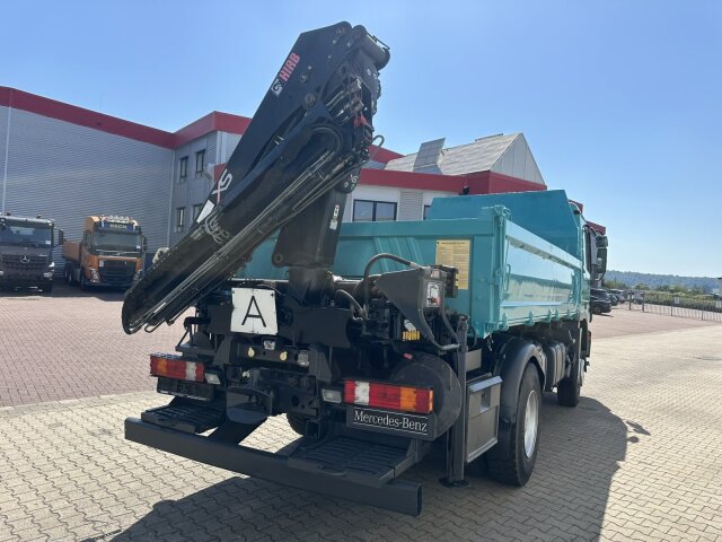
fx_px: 501
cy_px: 271
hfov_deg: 71.6
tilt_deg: +3.1
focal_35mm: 24
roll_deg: -4.5
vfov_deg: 56.8
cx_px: 361
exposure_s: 1/4348
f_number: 1.78
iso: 80
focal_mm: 6.86
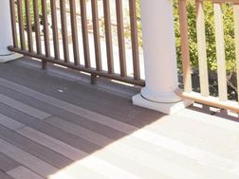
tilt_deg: -2.0
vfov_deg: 21.9
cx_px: -32
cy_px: -45
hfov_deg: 28.4
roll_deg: +5.2
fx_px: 421
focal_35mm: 61
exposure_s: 1/333
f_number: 1.78
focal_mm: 6.76
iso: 80
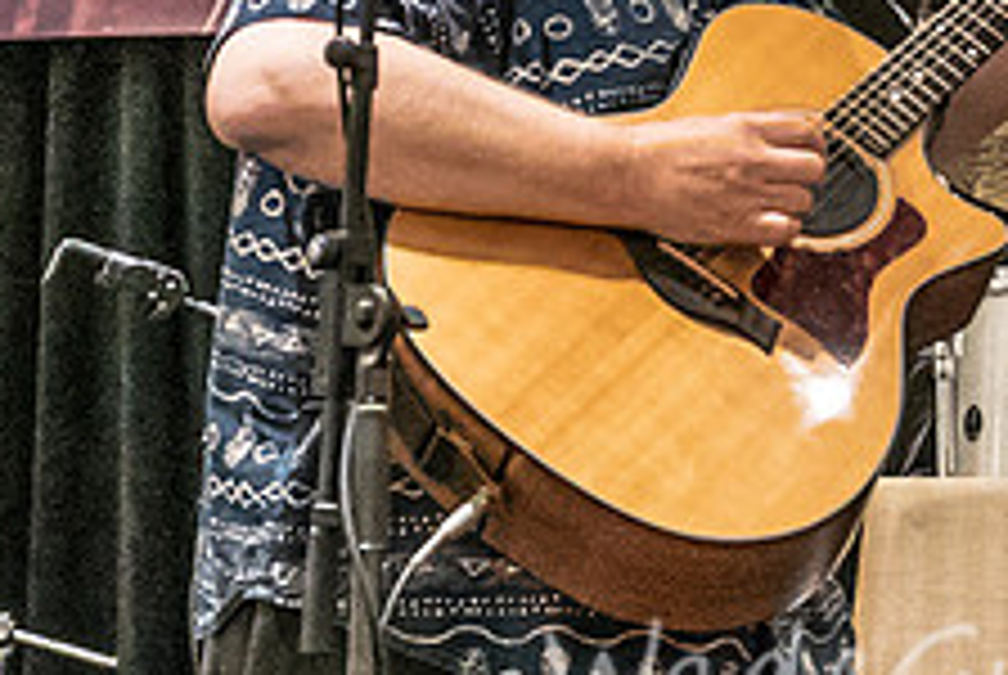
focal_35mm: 231
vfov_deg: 5.9
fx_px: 6476
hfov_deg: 8.8
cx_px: 1097
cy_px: -275
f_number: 5.6
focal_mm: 61
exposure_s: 1/200
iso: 10000
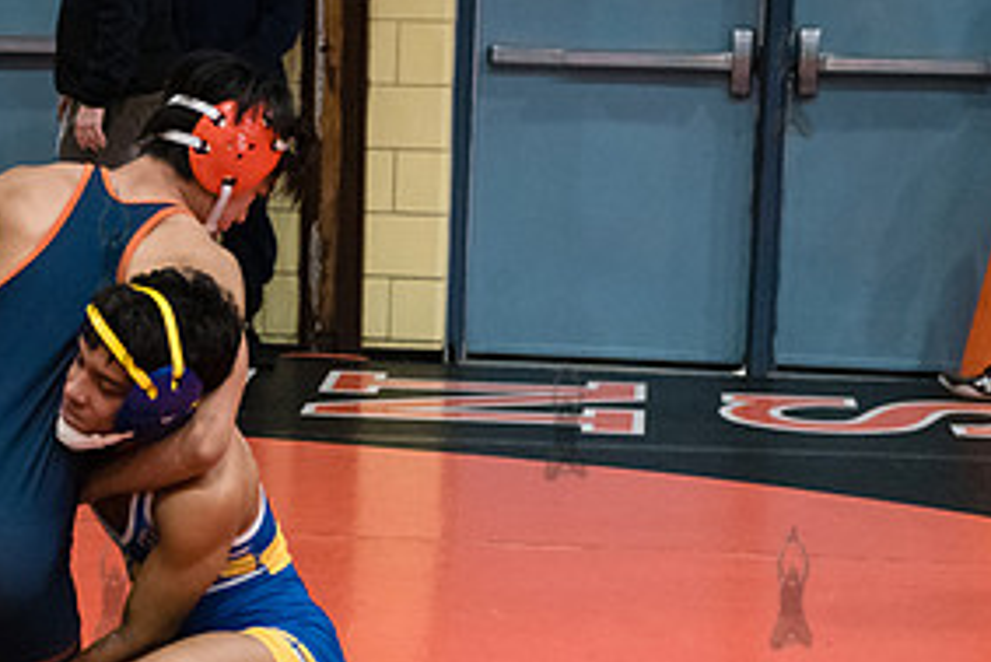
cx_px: 112
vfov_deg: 10.8
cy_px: 587
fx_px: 3498
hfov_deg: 15.9
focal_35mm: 127
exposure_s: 1/640
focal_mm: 62
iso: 8000
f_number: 3.2
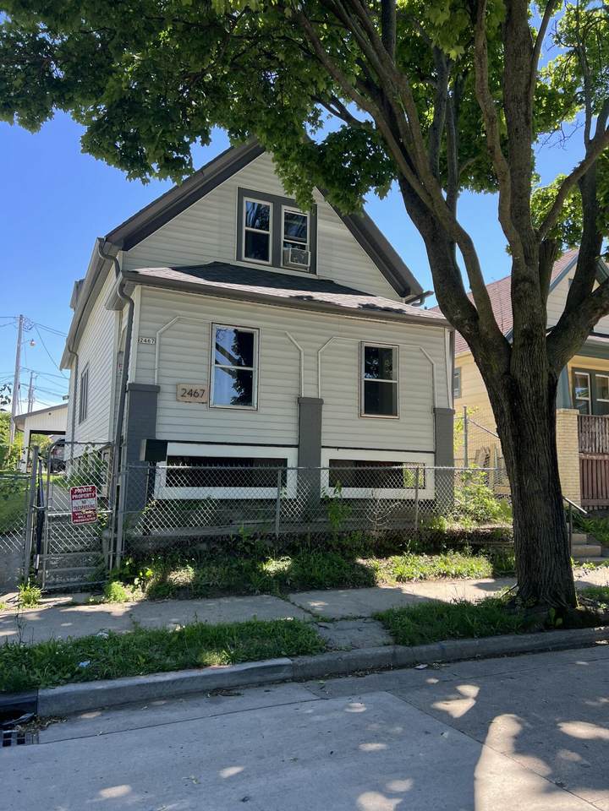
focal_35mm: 26
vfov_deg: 67.3
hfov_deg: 53.1
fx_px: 610
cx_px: 304
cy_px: 406
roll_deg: -0.9
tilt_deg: +8.0
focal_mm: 5.7
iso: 50
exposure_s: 1/654
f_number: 1.5
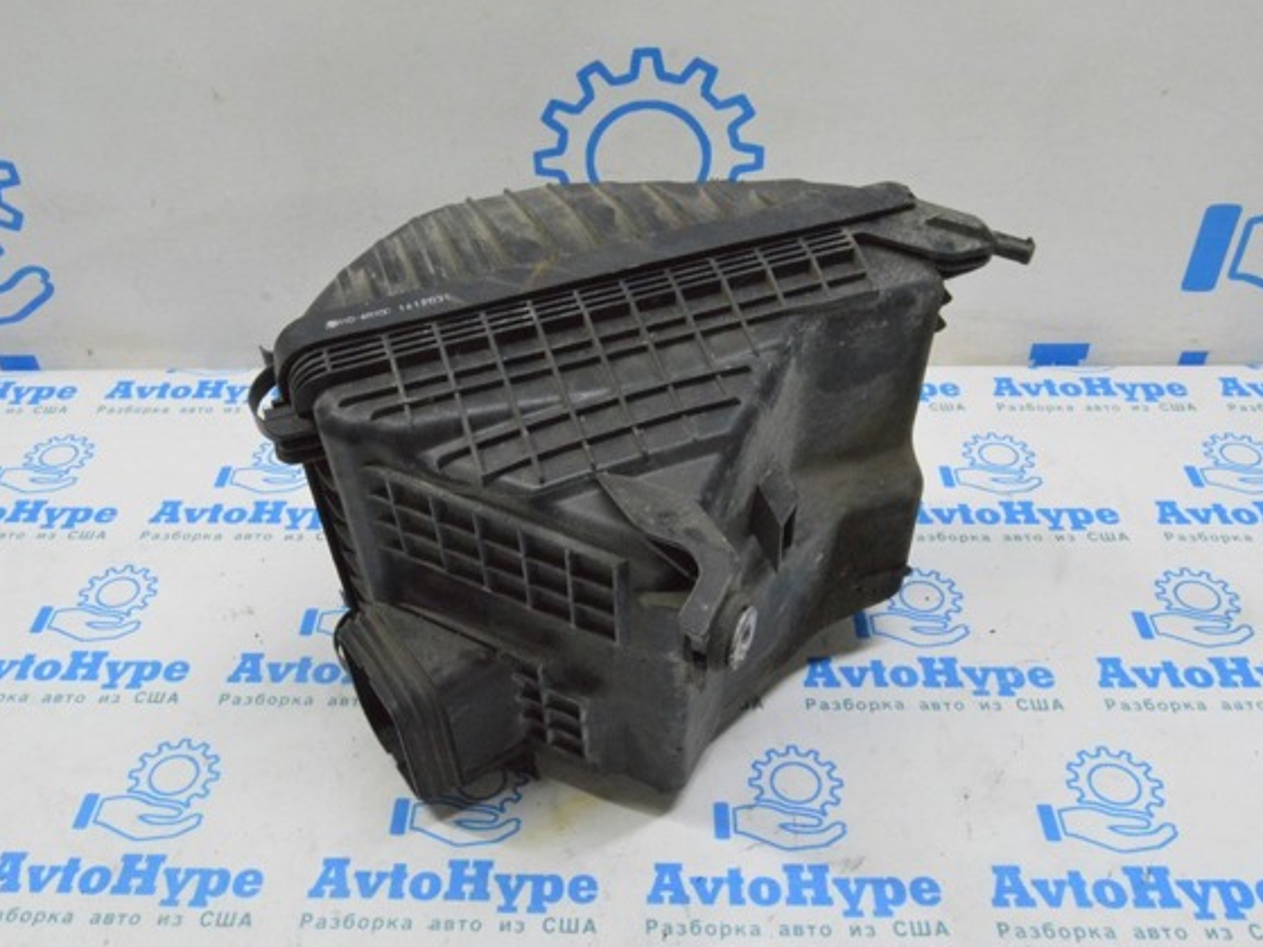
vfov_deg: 42.9
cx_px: 594
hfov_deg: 55.3
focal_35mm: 33
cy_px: 471
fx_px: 1204
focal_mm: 20
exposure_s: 1/20
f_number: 20
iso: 6400
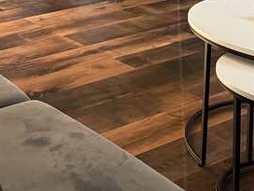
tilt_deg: -7.8
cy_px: -87
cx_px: 47
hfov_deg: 21.5
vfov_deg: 15.3
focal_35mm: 90
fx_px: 661
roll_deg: +0.2
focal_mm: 6.76
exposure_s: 1/50
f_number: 1.78
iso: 500
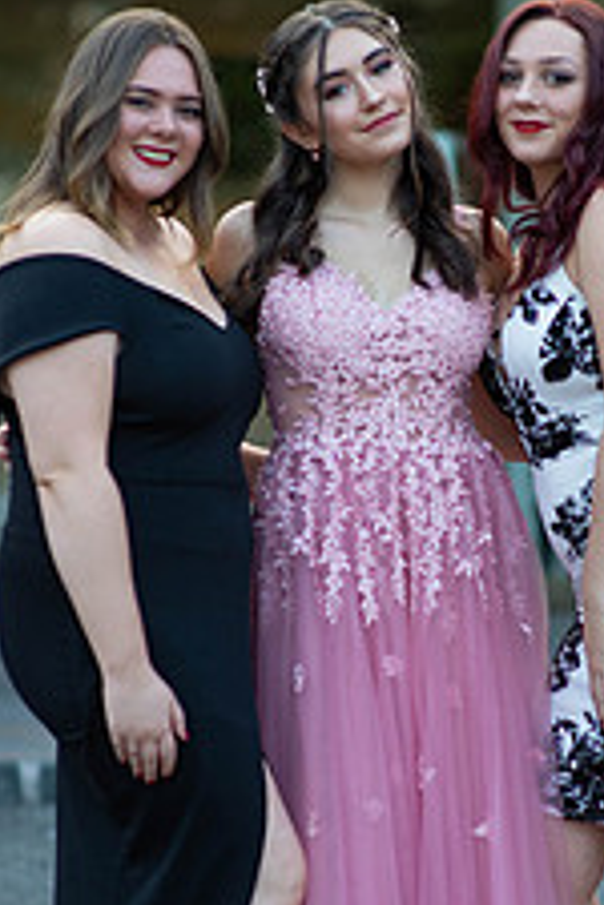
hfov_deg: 8.1
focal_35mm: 170
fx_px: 4278
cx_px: 401
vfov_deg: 12.1
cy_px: 531
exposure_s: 1/800
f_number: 2
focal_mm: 85
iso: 250
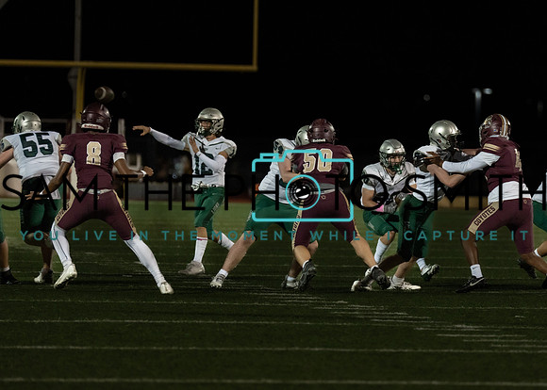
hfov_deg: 6.2
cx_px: 370
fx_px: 5087
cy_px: 184
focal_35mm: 328
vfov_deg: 4.4
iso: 1600
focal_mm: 200
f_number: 2.8
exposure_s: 1/1000
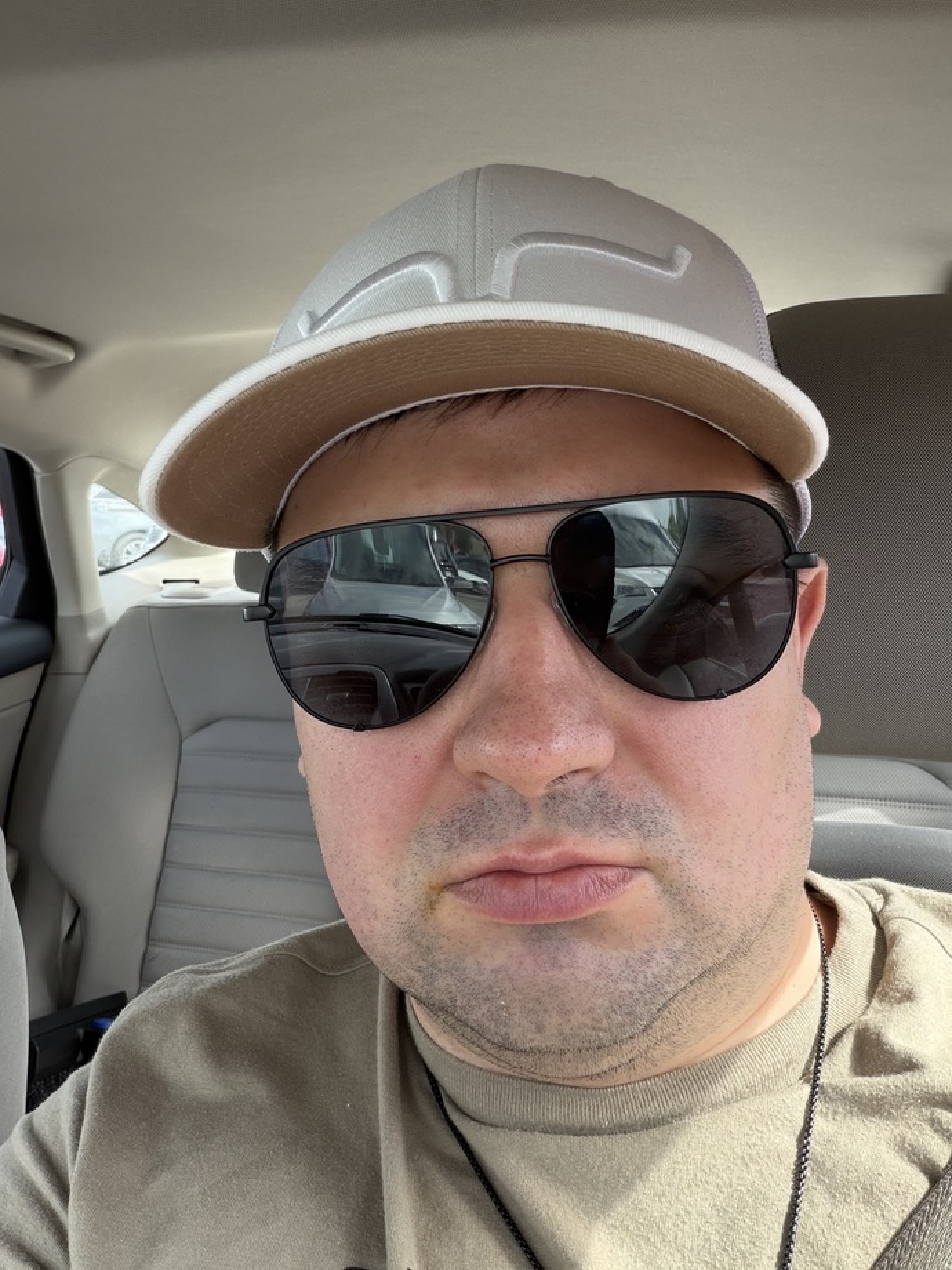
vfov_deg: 60.0
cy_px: 635
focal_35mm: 30
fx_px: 1100
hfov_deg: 46.8
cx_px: 476
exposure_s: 1/127
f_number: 1.9
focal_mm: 2.71
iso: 40
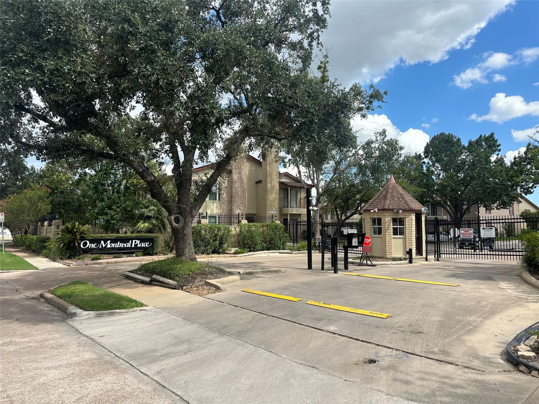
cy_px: 202
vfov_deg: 56.8
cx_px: 270
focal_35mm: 24
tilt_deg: +4.0
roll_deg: +0.4
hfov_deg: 71.6
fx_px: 374
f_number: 1.78
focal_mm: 6.86
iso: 80
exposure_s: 1/3717
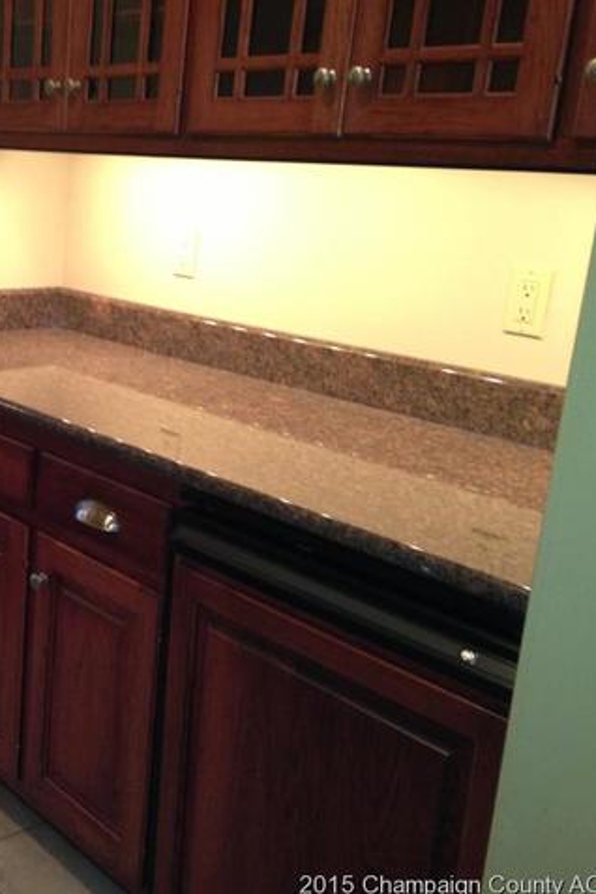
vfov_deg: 42.7
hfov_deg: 27.8
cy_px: 448
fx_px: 1142
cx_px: 22
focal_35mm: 46
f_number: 2.4
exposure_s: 1/20
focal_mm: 4.13
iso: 200
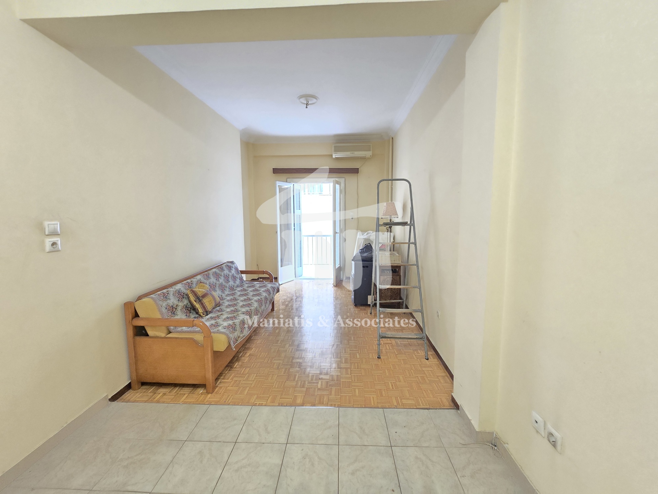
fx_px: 247
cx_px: 329
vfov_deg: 89.9
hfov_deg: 106.2
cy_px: 247
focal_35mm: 13
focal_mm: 2.2
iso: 1000
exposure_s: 1/50
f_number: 2.2
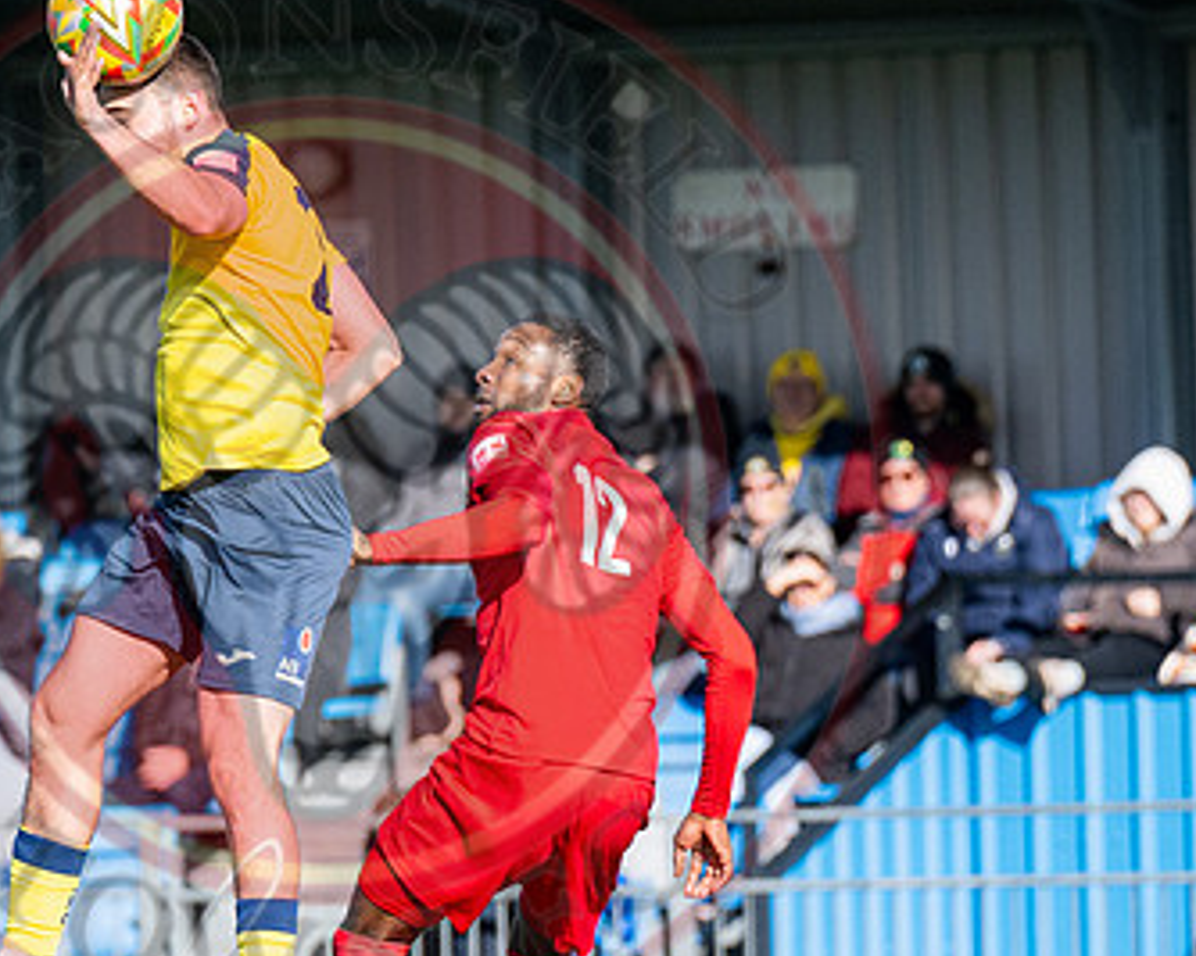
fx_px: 23001
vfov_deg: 2.4
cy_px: 609
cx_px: 355
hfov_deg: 3.0
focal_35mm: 650
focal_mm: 200
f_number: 4
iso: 400
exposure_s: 1/4000
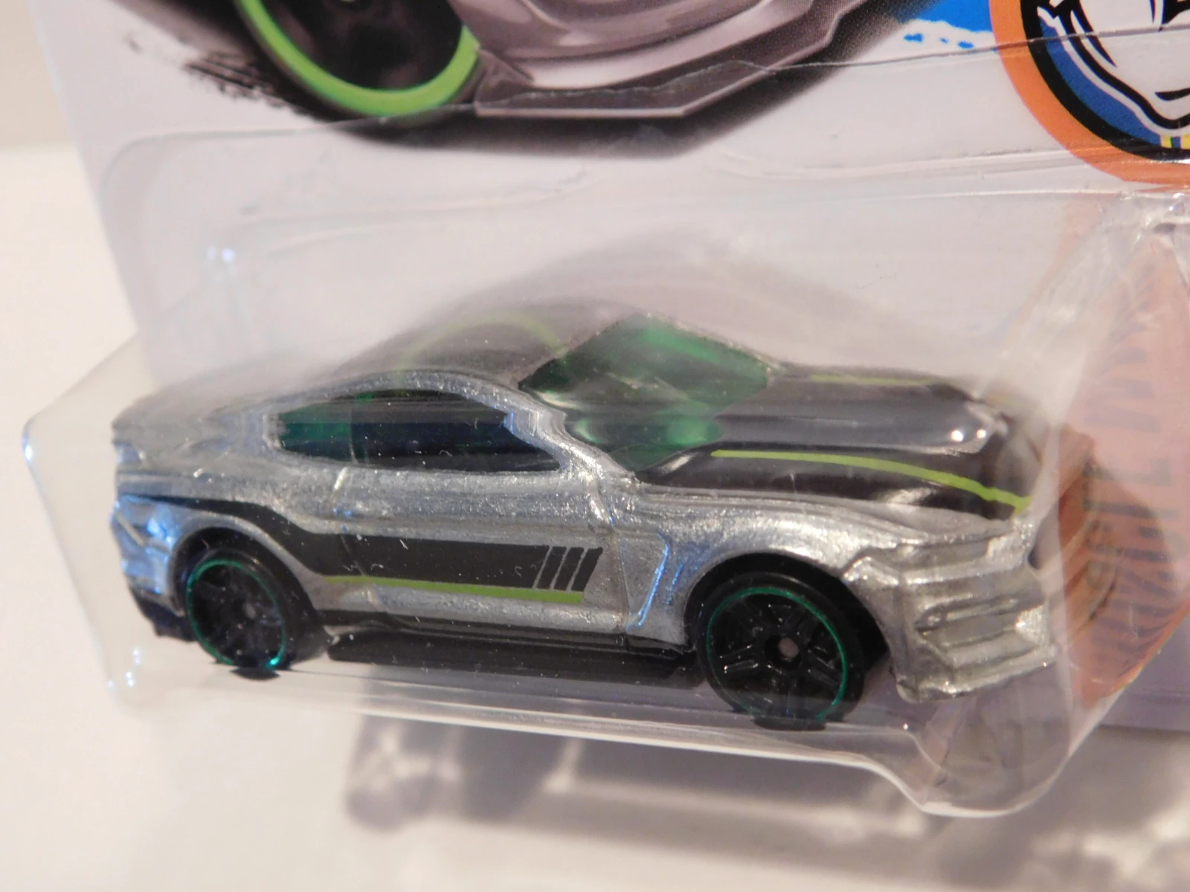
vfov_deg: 28.6
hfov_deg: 37.5
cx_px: 595
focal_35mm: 51
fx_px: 1753
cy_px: 446
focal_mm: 9
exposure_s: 1/13
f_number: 3.8
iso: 400
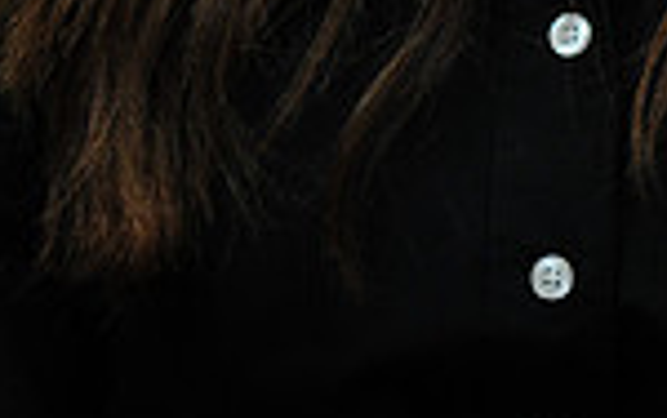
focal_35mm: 485
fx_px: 8823
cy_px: -752
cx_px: 589
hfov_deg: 4.3
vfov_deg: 2.7
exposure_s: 1/125
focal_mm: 82
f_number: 4
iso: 640
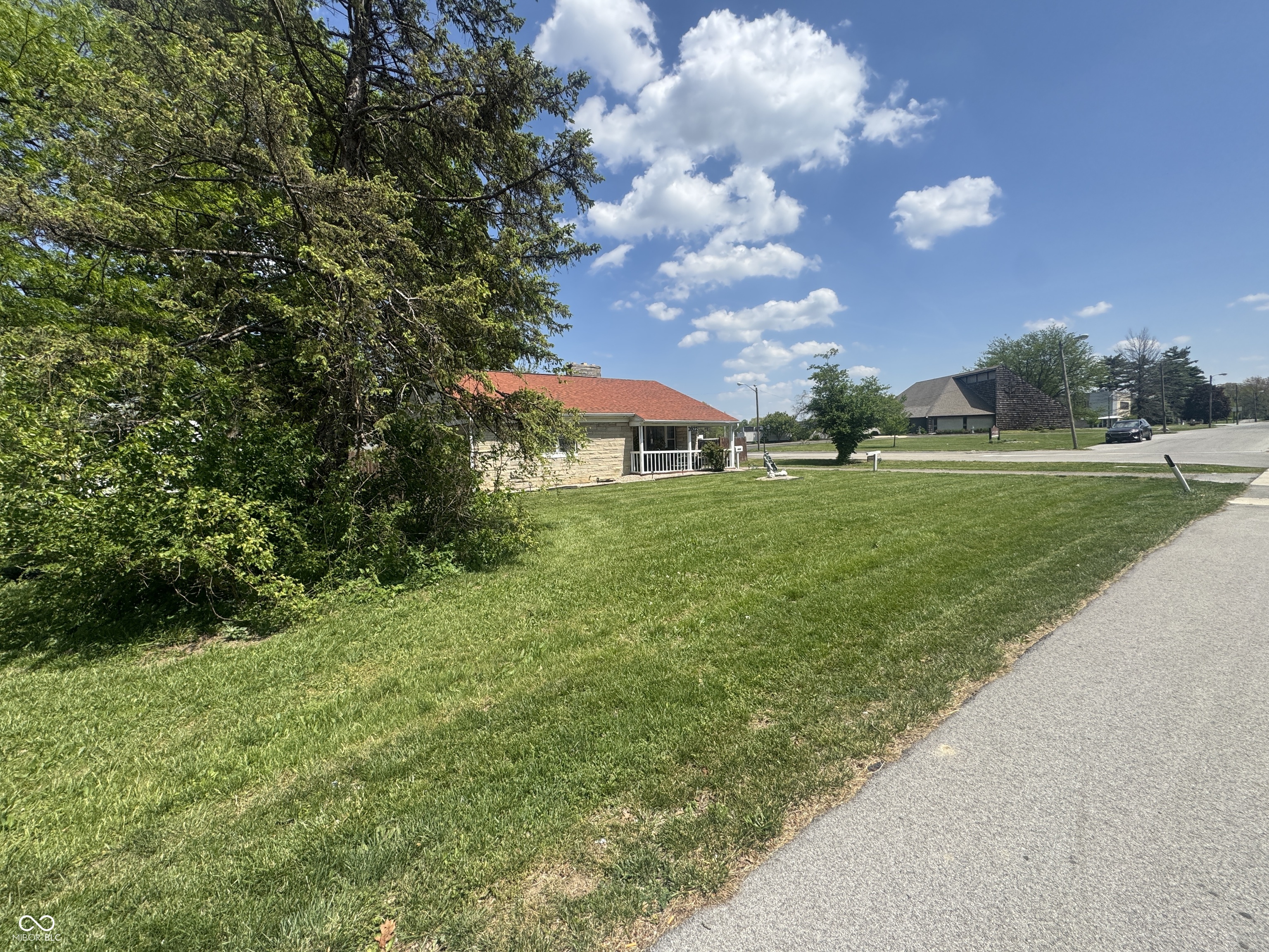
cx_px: 634
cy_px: 476
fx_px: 513
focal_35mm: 14
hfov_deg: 102.1
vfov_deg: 85.7
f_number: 2.2
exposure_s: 1/1927
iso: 50
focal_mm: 2.22
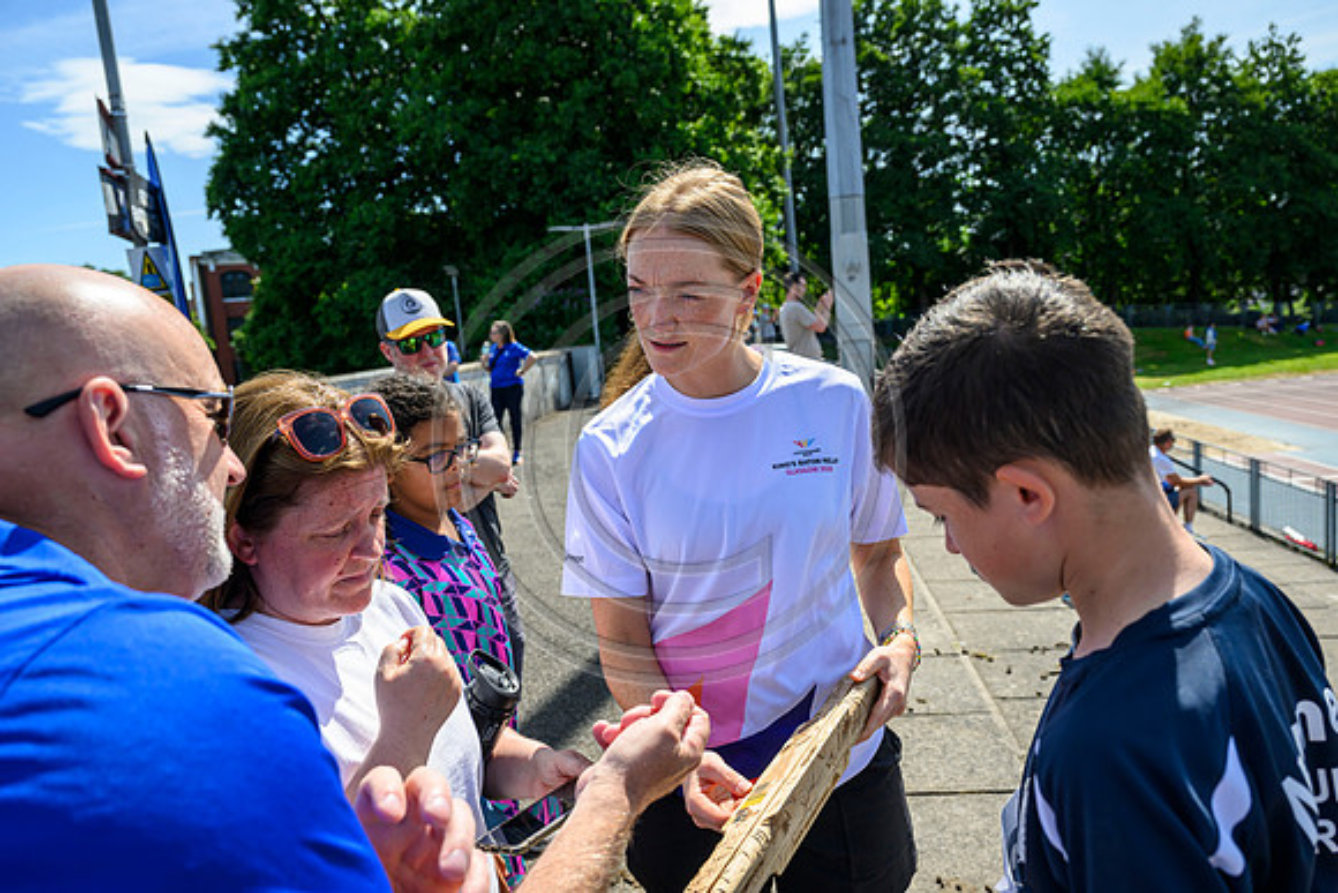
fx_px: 1004
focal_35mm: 27
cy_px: 446
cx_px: 669
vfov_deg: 48.0
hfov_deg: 67.4
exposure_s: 1/1000
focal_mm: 27
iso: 200
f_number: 5
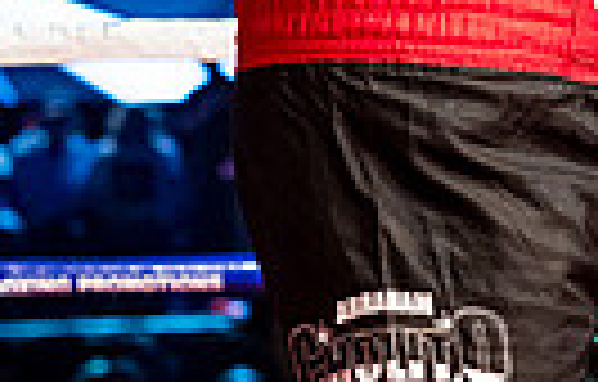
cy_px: -108
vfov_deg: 4.7
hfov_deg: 7.3
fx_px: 4609
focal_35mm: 281
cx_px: 919
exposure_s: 1/1000
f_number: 2.8
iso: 4000
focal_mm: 50
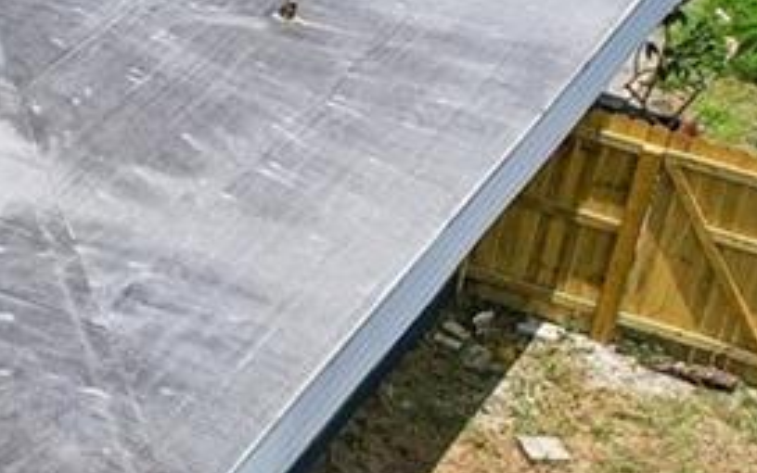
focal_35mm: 132
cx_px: -788
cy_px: 298
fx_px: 2723
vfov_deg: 9.9
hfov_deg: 13.4
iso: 100
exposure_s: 1/3000
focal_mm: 8.4
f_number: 2.8
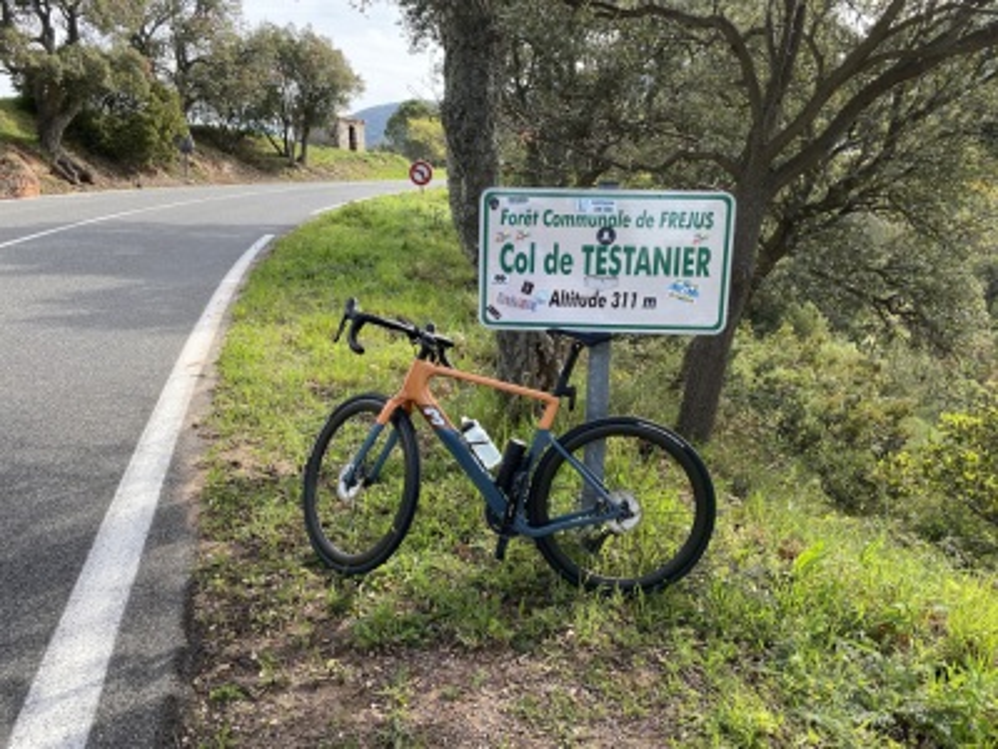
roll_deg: +0.9
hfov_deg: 67.3
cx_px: 499
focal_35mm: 26
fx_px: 750
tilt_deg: -14.7
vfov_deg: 53.1
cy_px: 374
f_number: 1.8
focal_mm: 4.25
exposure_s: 1/565
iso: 32
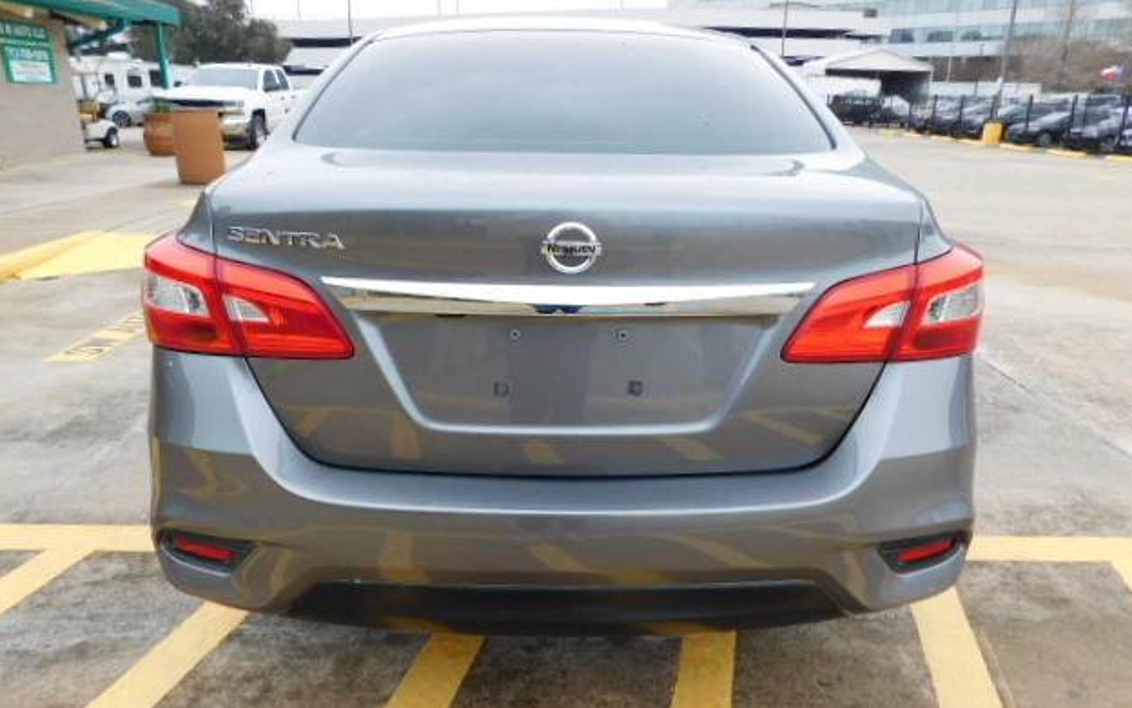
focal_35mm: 25
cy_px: 347
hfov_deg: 72.5
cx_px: 564
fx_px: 771
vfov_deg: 49.3
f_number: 3
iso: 125
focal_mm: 4
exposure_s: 1/160
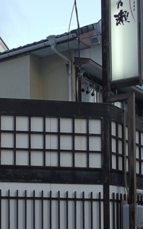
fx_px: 367
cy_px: 130
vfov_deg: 34.5
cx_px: 45
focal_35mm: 59
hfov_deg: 21.9
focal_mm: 4
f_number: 3.4
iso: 80
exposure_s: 1/50
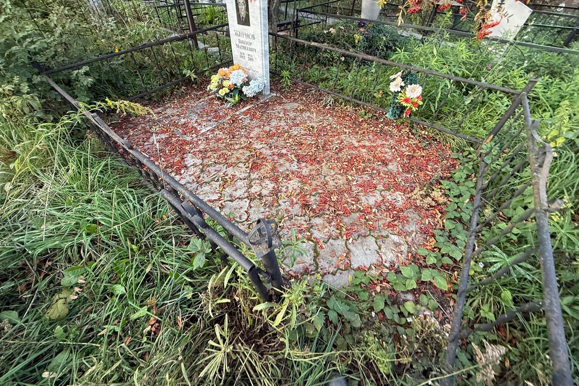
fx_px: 241
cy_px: 178
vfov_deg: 77.2
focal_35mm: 15
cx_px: 284
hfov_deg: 100.4
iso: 64
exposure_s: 1/99
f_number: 2.2
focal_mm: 2.22
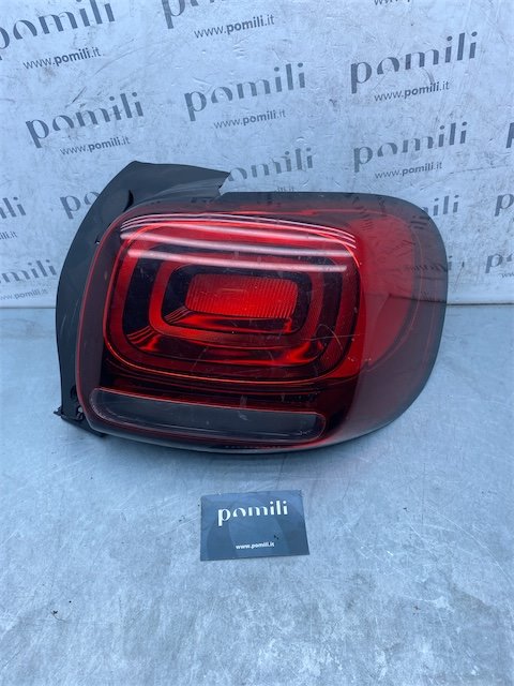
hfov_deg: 53.1
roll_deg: -1.1
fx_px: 515
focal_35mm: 26
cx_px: 257
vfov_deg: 67.3
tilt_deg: -43.4
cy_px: 343
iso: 32
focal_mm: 4.25
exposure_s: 1/529
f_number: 1.8
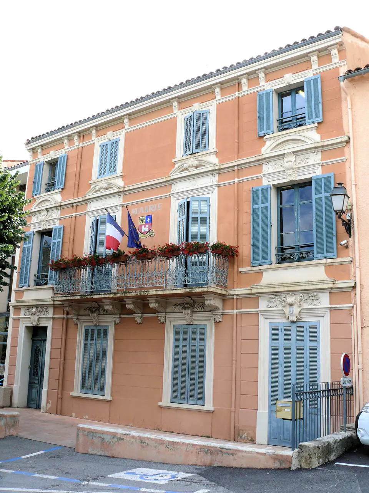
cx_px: 184
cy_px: 246
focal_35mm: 35
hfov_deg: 40.7
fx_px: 497
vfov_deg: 52.6
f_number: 5.6
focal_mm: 7.4
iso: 100
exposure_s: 1/200
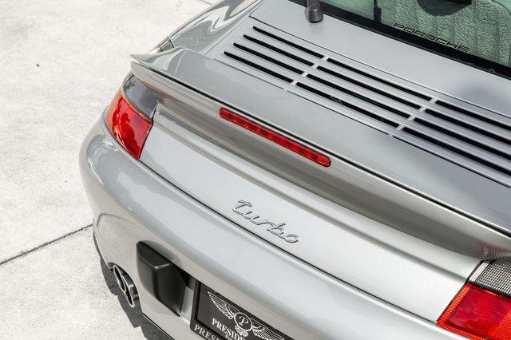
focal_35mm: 63
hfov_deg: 31.9
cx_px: 256
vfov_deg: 21.5
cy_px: 170
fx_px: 894
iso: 200
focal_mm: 59
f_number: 8
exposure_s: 1/160
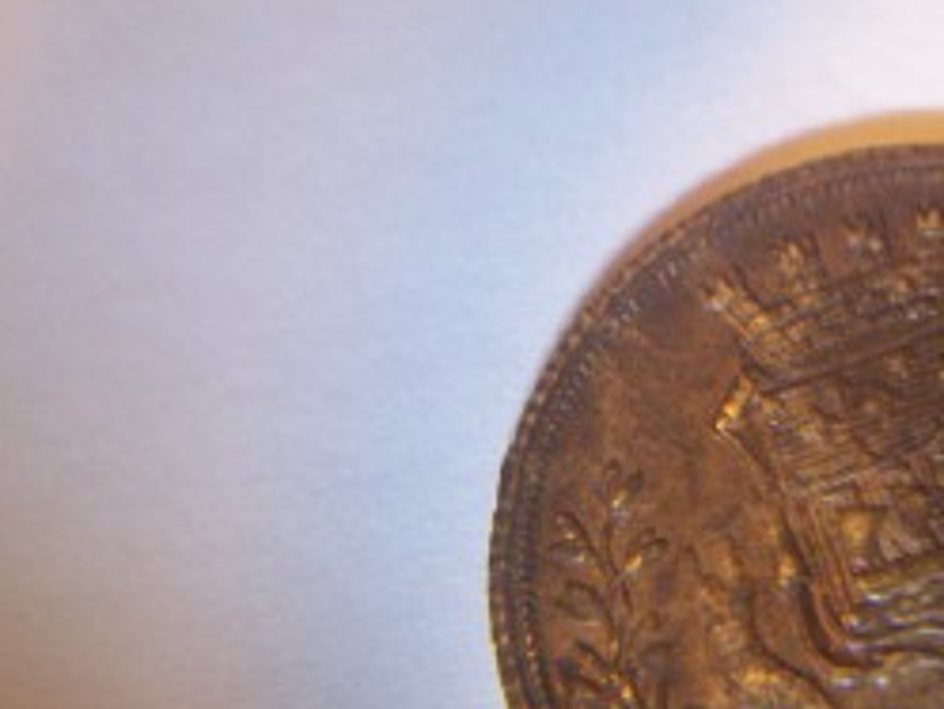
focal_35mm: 70
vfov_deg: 21.0
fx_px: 1910
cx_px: 944
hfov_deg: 26.3
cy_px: 409
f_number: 2.7
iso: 160
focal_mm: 5.6
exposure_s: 1/15.9
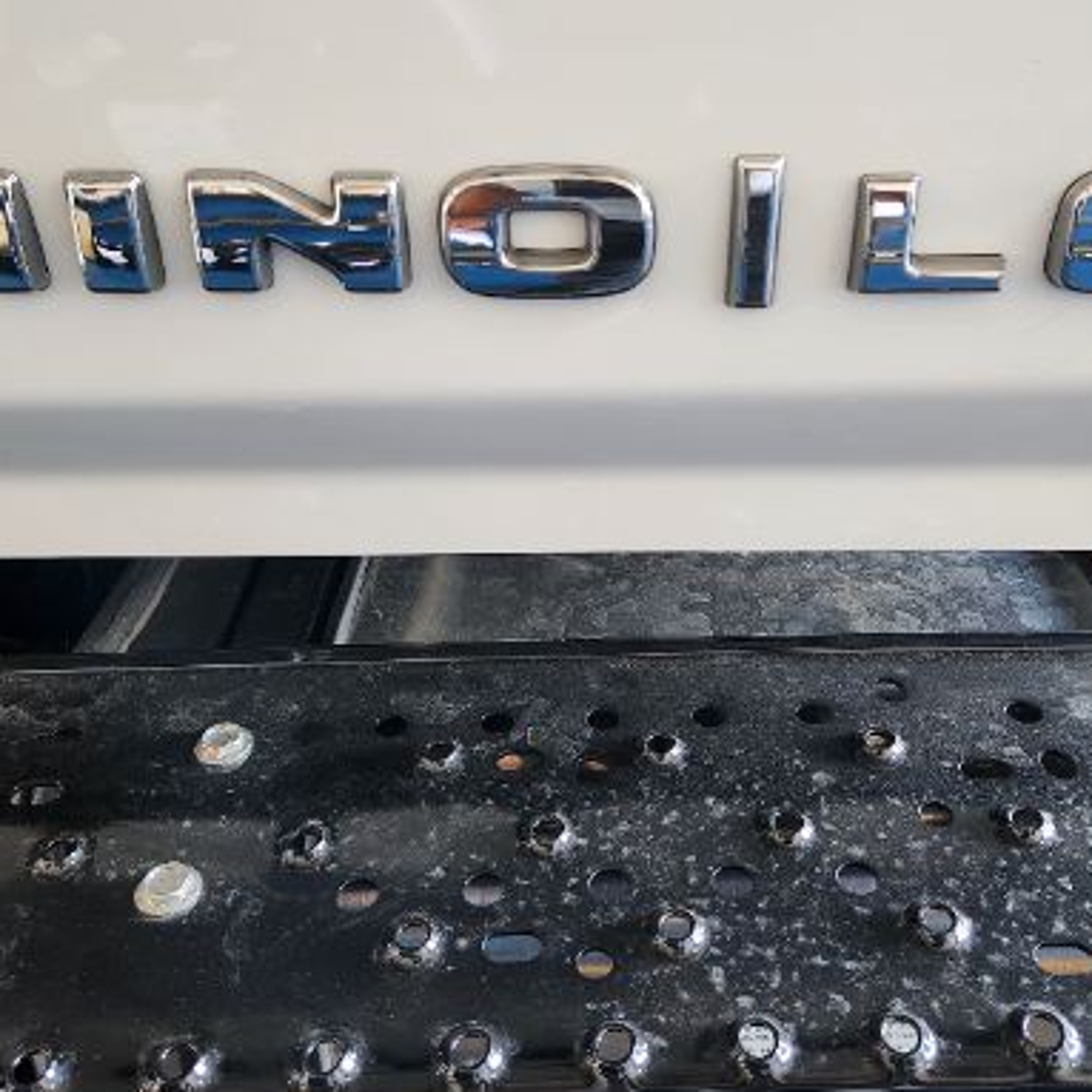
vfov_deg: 48.2
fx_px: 1213
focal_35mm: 34
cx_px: 584
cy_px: 448
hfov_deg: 48.4
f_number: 1.8
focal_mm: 5.4
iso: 320
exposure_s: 1/120
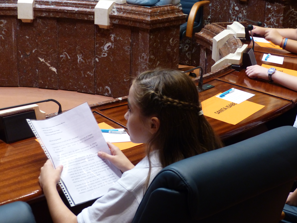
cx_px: 148
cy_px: 112
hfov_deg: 26.0
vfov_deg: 19.6
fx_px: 643
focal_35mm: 75
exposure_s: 1/30
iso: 400
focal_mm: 13.5
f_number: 2.8
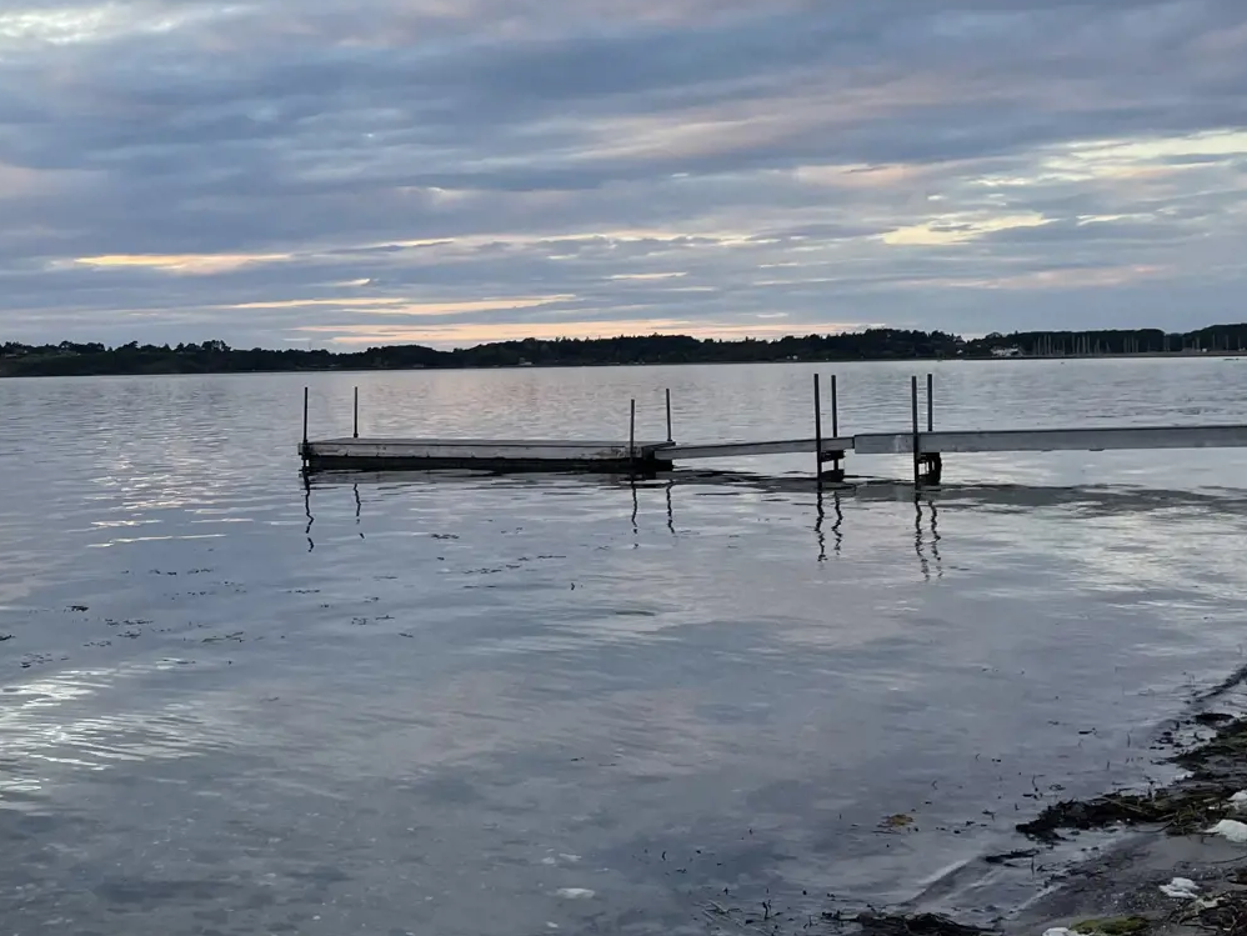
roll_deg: +1.7
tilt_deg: +1.7
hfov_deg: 36.8
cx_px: 246
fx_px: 1802
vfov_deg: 28.9
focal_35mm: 50
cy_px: 302
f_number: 1.6
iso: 32
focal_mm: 4.2
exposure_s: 1/210
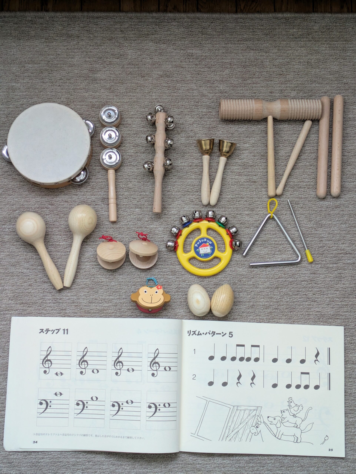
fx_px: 699
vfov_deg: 37.5
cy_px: 237
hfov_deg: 28.6
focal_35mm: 51
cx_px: 178
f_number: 1.89
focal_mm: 5.43
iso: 263
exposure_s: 1/24
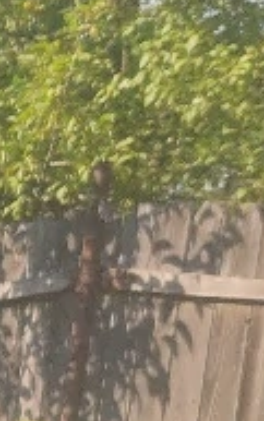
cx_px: -785
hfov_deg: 6.9
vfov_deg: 12.6
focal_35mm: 148
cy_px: 814
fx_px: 1700
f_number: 1.9
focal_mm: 6.12
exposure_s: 1/667
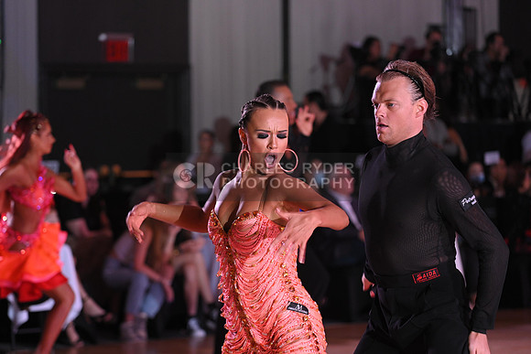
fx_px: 1992
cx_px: 266
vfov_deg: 10.2
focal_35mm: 135
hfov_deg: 15.2
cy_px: 177
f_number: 4.5
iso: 1600
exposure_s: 1/200
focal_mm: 135
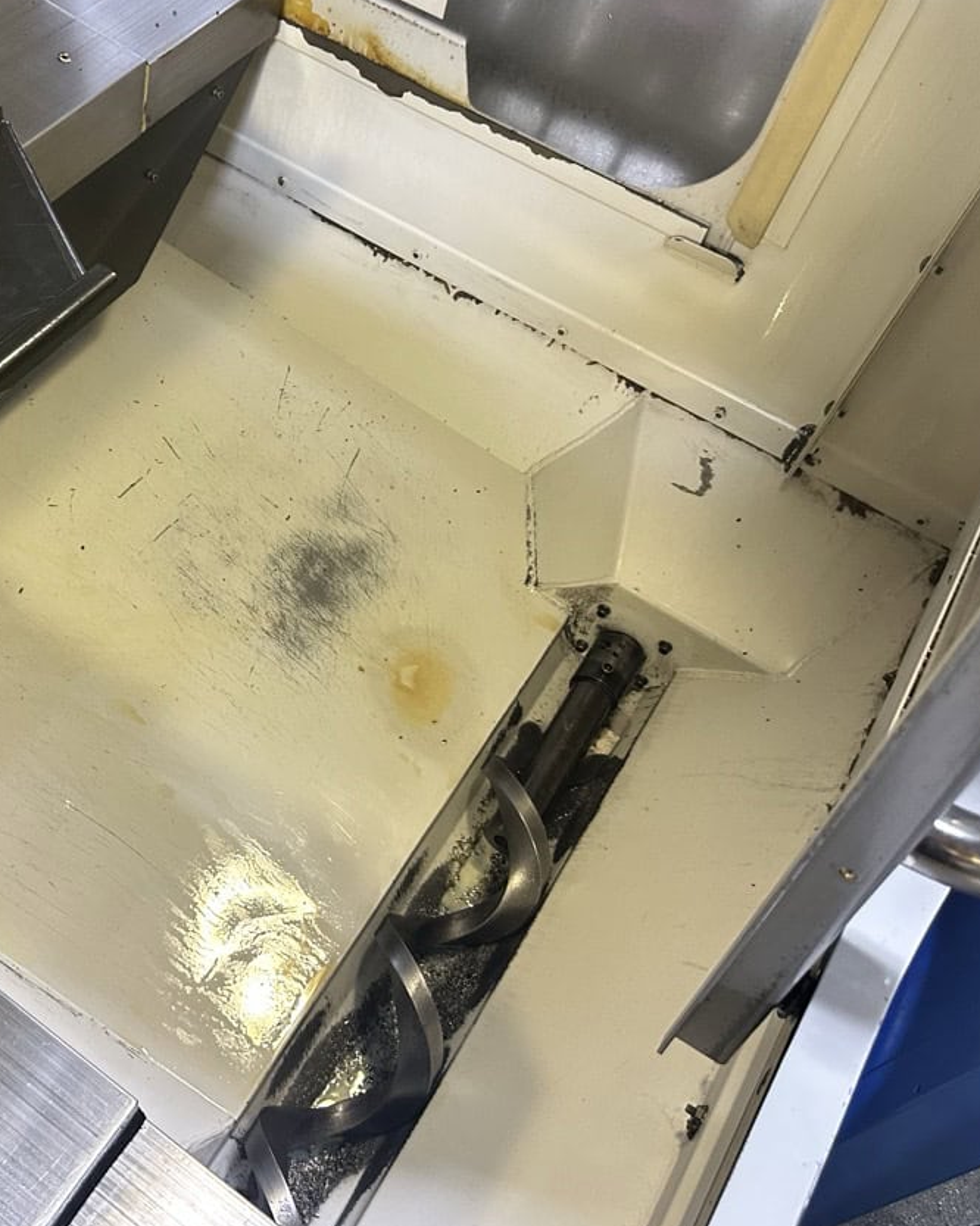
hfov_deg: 40.0
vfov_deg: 50.1
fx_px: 1306
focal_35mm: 36
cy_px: 530
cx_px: 249
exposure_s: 1/60
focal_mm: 6.9
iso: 320
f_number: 1.8
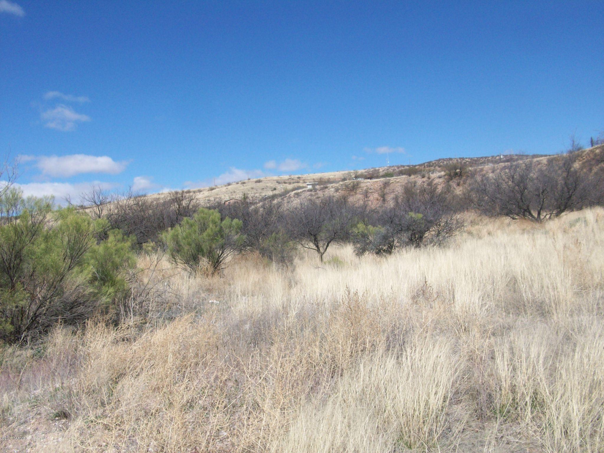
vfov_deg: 41.8
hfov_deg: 54.0
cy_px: 226
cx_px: 302
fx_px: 593
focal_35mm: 34
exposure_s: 1/405
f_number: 5.5
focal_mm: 5.7
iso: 64
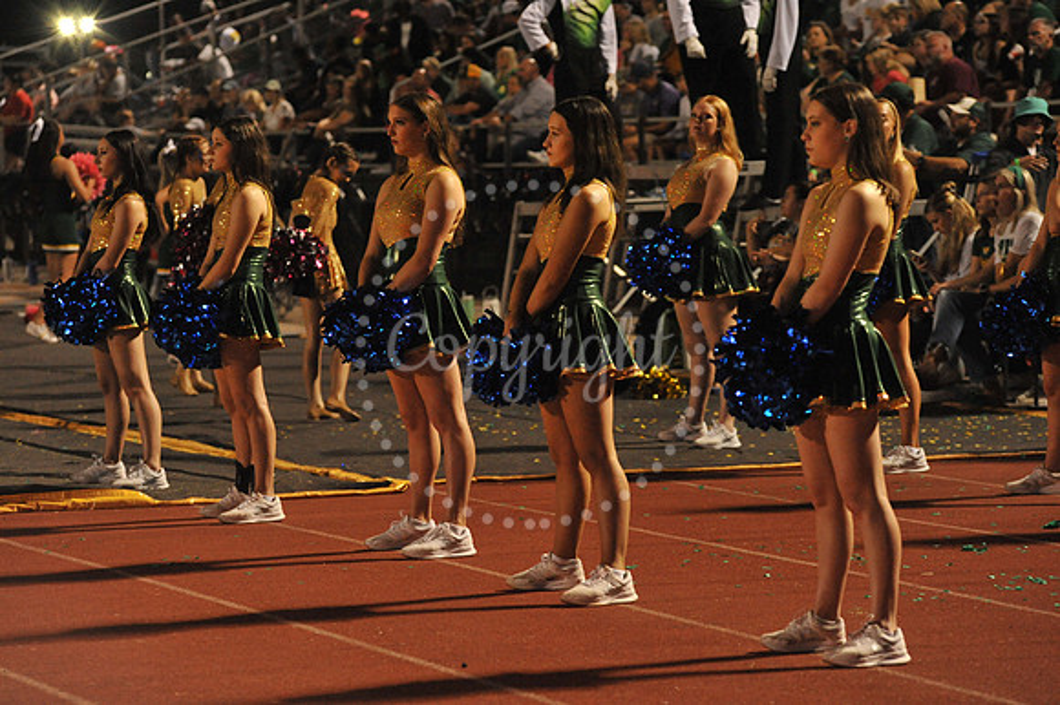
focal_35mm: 155
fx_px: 4561
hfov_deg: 13.3
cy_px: 352
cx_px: 530
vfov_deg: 8.8
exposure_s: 1/200
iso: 5000
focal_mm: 155
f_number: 5.6
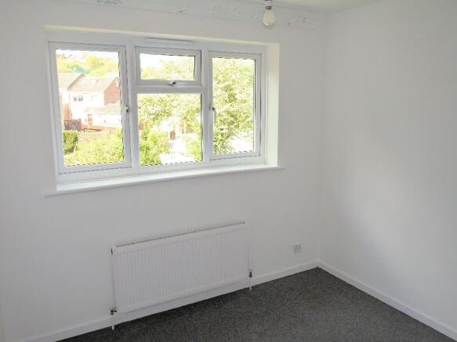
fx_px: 370
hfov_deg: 63.5
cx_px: 228
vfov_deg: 49.7
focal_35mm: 28
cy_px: 171
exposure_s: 1/160
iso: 160
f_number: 4
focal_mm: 14
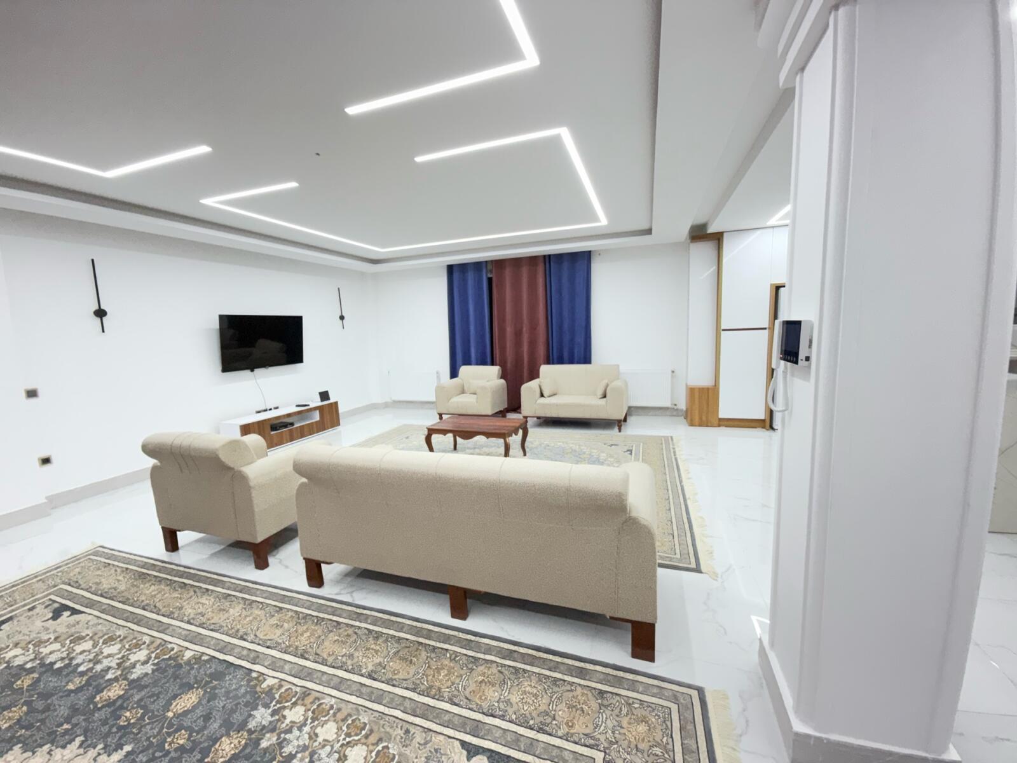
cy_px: 382
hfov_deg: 102.1
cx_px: 508
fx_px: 411
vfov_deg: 85.7
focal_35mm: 14
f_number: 2.2
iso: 500
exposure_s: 1/100
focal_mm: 2.22
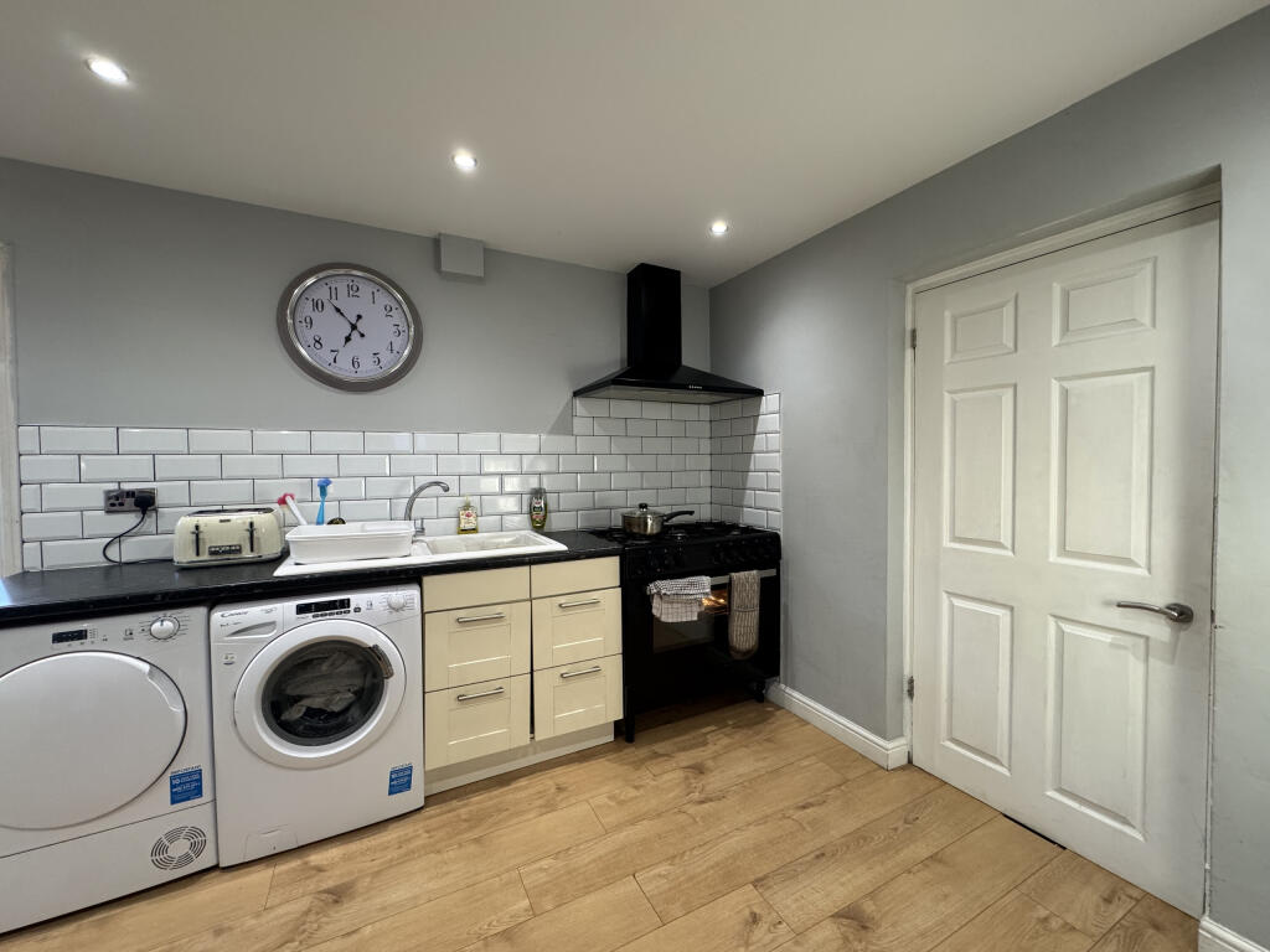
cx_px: 635
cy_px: 476
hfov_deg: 102.1
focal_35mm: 14
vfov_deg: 85.7
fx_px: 514
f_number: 2.2
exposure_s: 1/100
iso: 250
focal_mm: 2.22
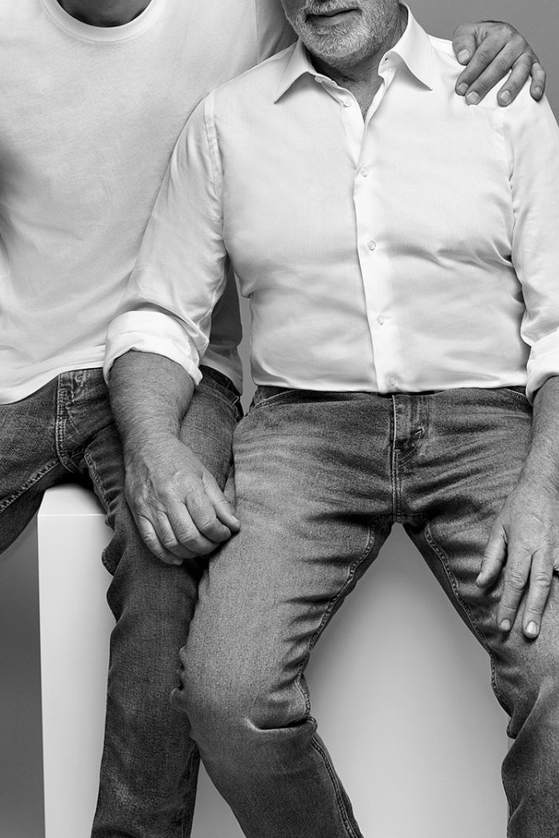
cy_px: 441
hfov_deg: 14.9
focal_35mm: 92
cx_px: 216
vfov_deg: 22.1
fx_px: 2141
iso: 100
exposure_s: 1/200
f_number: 8
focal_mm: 50
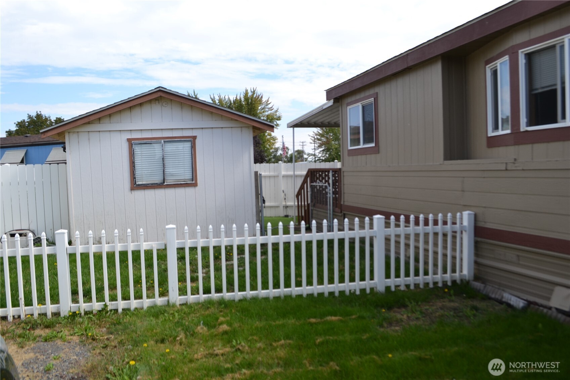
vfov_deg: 47.9
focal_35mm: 27
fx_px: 427
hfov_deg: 67.4
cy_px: 190
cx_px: 285
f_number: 7.1
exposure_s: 1/200
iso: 100
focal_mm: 18
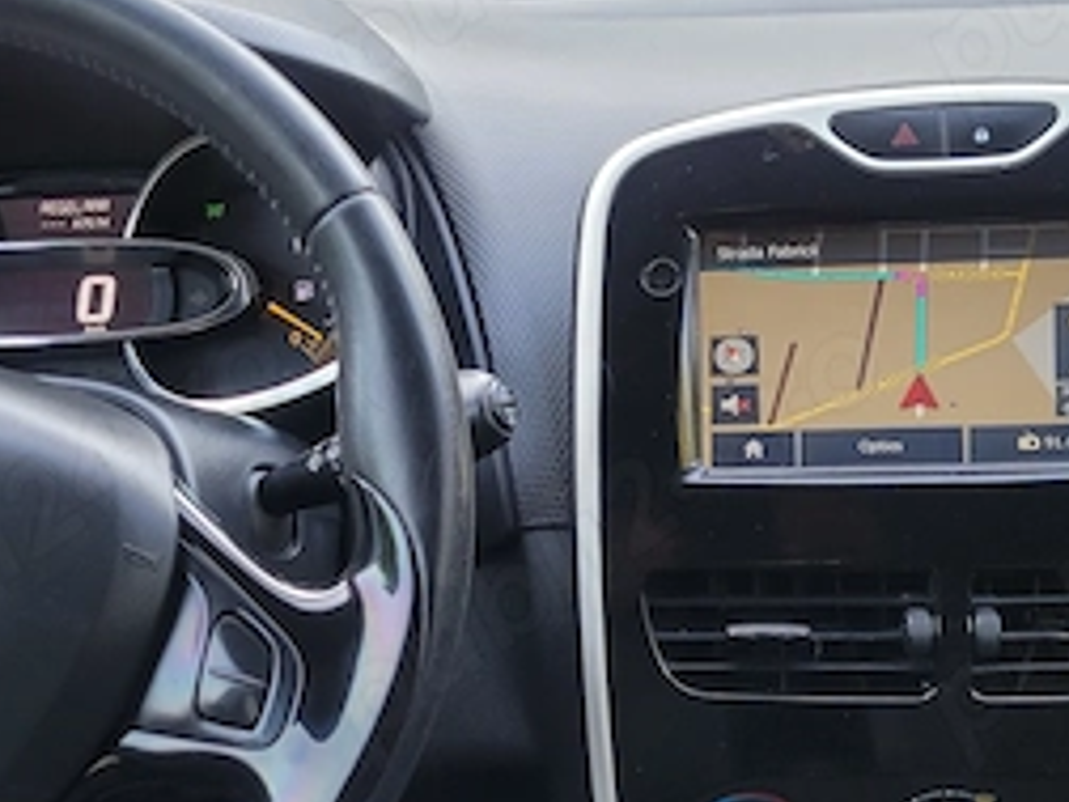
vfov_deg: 23.5
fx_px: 1915
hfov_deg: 30.8
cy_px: 581
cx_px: 305
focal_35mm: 62
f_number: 1.8
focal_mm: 5.4
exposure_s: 1/81
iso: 125
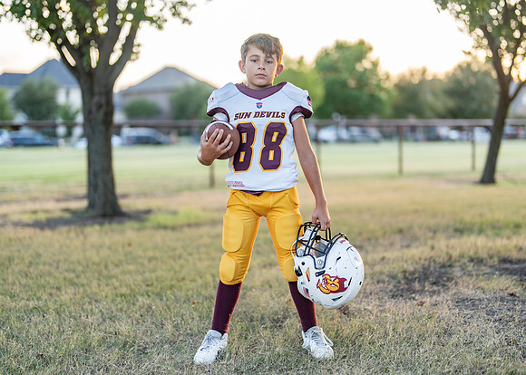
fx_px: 863
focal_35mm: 58
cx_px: 278
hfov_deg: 33.9
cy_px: 184
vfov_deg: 24.5
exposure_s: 1/500
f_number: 1.2
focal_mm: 50
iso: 160
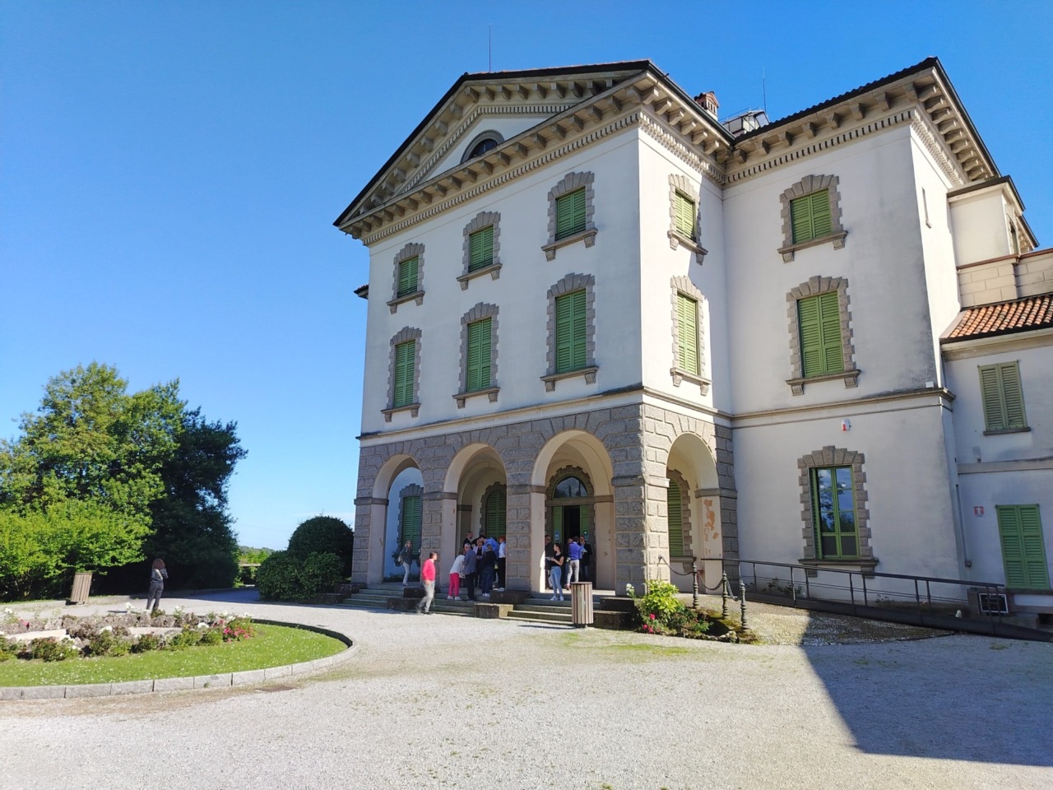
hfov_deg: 71.6
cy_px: 395
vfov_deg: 56.8
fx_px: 730
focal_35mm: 24
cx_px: 526
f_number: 1.75
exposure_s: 1/689
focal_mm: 5.25
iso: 100
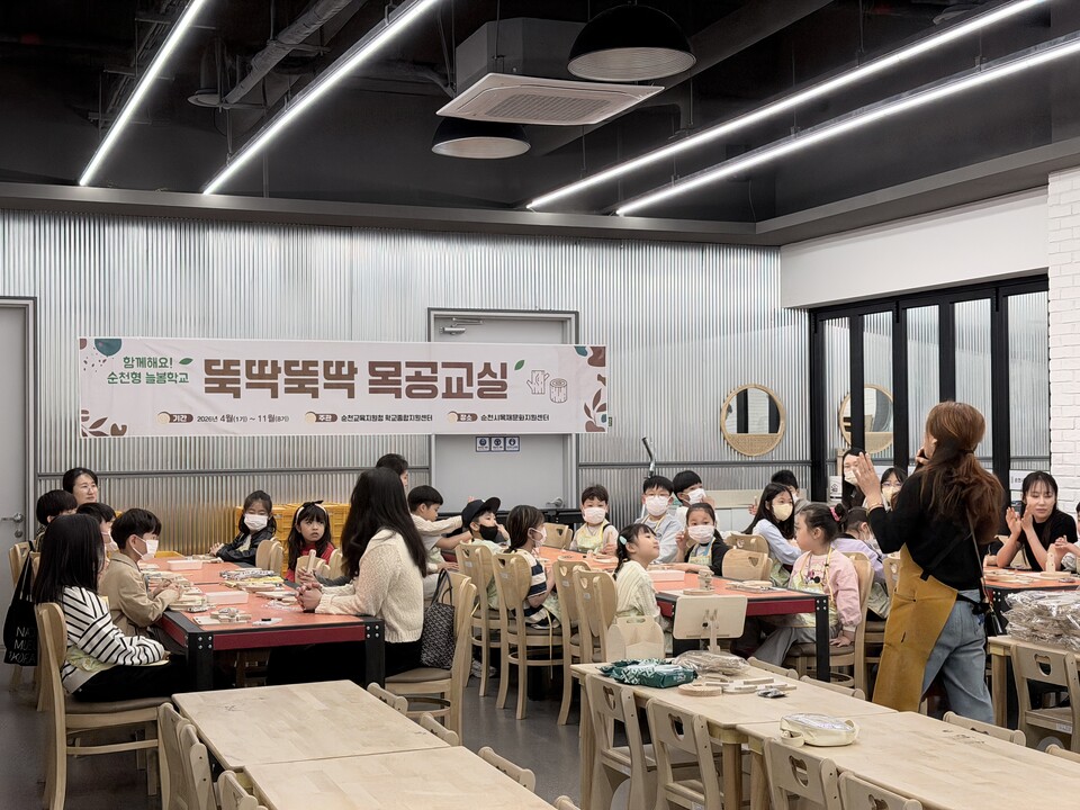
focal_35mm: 48
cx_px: 540
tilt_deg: +0.6
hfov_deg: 39.7
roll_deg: +0.5
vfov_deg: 30.3
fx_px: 1498
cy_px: 405
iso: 200
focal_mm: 6.76
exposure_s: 1/167
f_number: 1.78
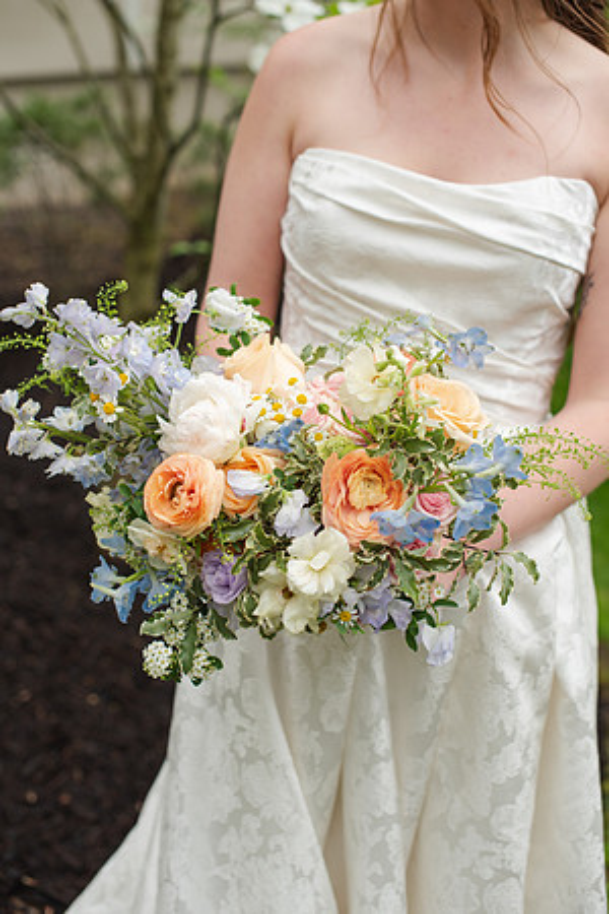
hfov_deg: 27.0
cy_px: 457
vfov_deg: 39.6
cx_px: 304
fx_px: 1269
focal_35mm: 50
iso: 100
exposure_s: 1/400
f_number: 3.5
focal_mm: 50
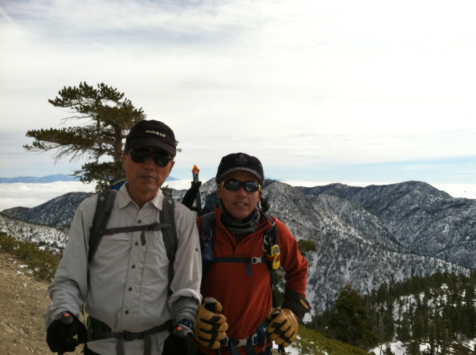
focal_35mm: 35
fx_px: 480
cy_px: 178
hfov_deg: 52.7
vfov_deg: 40.6
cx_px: 238
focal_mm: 3.85
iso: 100
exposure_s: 1/3333
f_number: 2.8
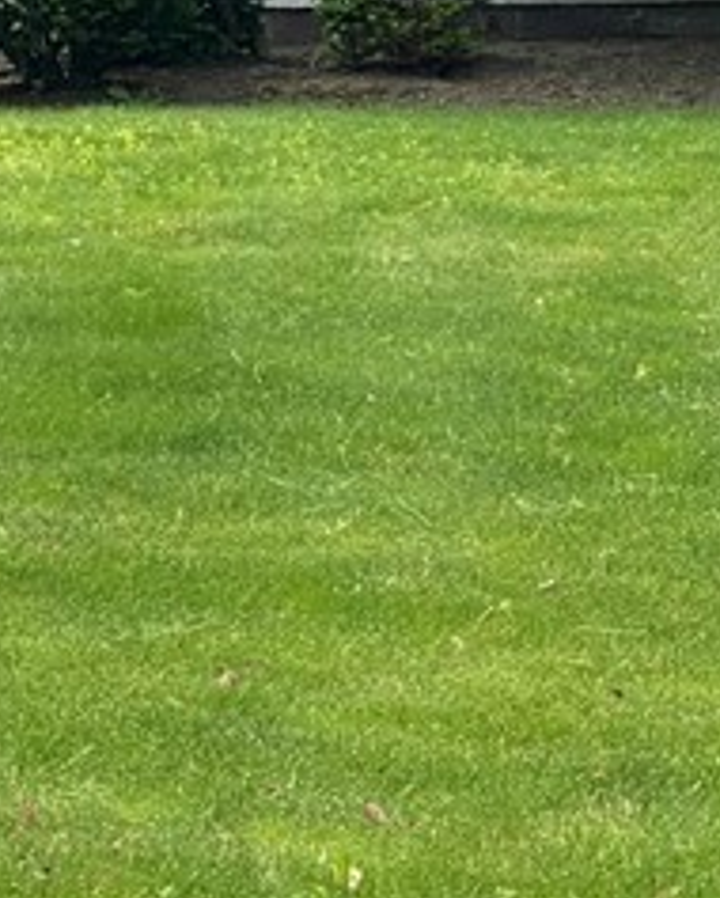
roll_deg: +1.3
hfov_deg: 6.8
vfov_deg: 8.6
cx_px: -728
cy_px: -553
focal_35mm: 219
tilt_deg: +2.6
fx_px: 5826
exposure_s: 1/436
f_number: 2
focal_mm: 6
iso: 20
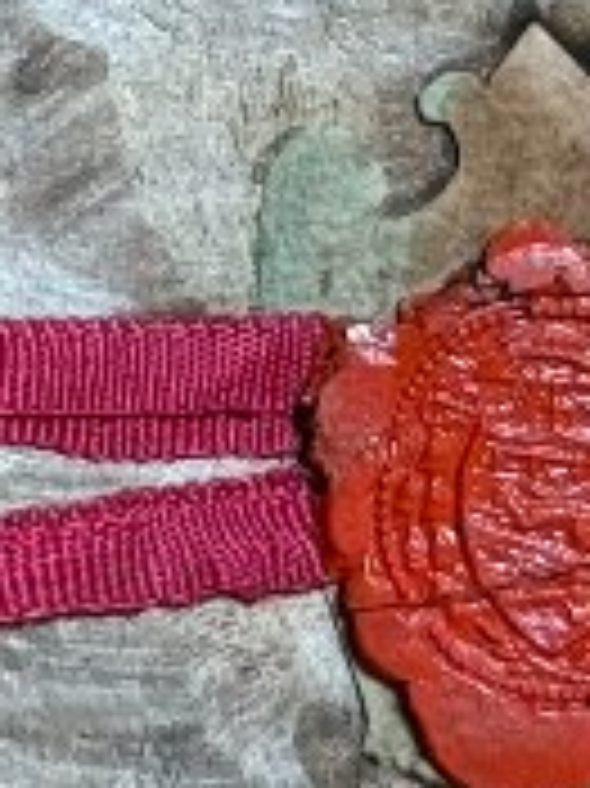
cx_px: -748
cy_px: -563
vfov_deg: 5.9
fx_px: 7509
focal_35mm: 330
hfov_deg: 4.4
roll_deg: -1.8
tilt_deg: -35.5
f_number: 1.78
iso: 64
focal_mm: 6.76
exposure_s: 1/189
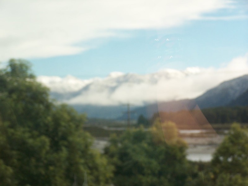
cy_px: 93
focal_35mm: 117
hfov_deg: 16.8
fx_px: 838
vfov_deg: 12.7
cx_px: 124
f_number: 3.2
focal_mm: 19.4
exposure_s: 1/180
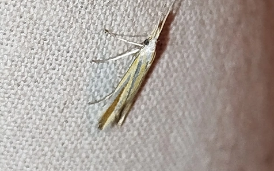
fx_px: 1352
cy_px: 91
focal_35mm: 181
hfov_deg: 11.6
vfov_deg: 7.3
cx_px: 136
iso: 100
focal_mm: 5.31
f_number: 1.7
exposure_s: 1/50
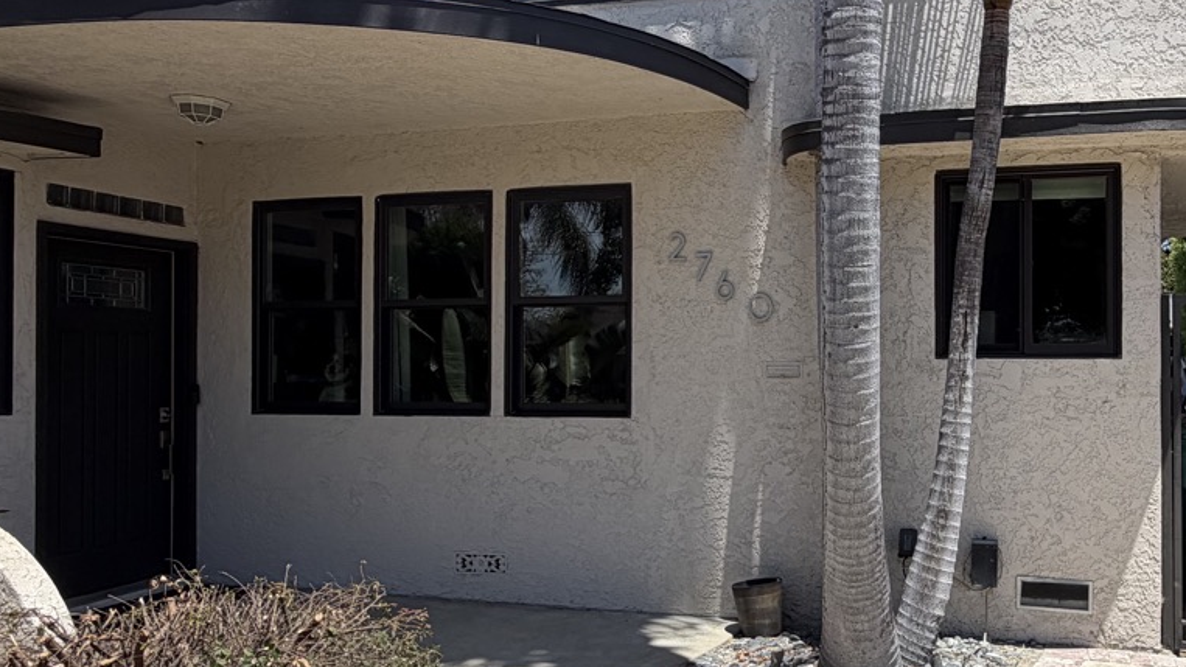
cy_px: 345
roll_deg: +0.4
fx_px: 1006
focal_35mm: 32
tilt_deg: +1.5
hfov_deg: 59.1
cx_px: 827
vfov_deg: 36.7
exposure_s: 1/841
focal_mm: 2.22
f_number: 2.2
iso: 20
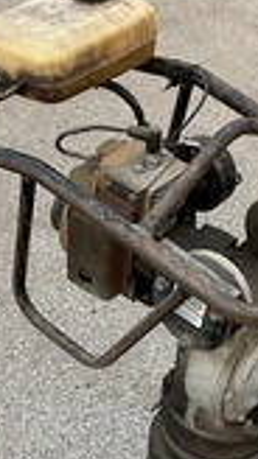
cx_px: 165
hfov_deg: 15.6
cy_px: 333
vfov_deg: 27.2
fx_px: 938
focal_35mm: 77
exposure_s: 1/944
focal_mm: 3
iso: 25
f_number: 1.8
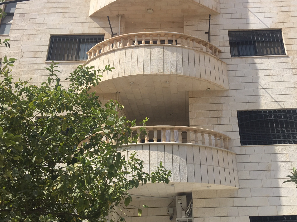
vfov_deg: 39.7
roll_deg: +0.6
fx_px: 309
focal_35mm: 36
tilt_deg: +24.5
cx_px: 181
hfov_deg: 51.0
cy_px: 111
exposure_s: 1/2326
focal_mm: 4.15
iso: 32
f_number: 2.2
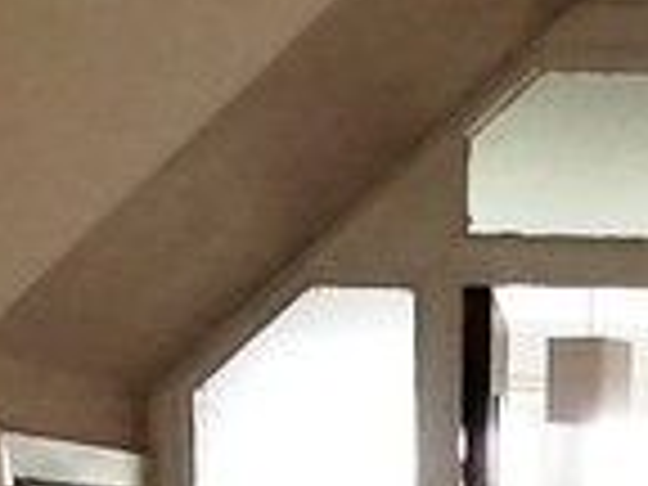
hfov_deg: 16.0
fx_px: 2265
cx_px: 626
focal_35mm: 121
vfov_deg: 10.5
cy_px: 1188
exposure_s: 1/50
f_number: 2.4
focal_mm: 2.7
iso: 160
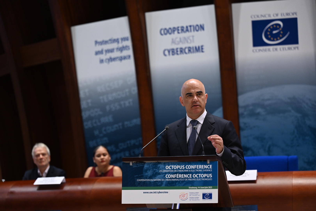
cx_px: 158
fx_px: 904
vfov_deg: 13.3
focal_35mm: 103
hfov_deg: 19.8
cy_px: 106
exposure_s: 1/250
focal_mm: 103
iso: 2000
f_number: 2.8
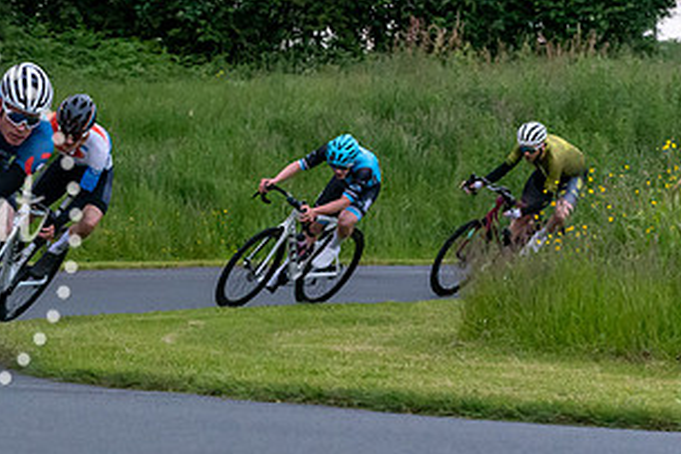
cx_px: 24
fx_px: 3142
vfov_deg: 8.3
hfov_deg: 12.2
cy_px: 209
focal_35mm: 166
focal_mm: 66
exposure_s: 1/800
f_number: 4.5
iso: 4500
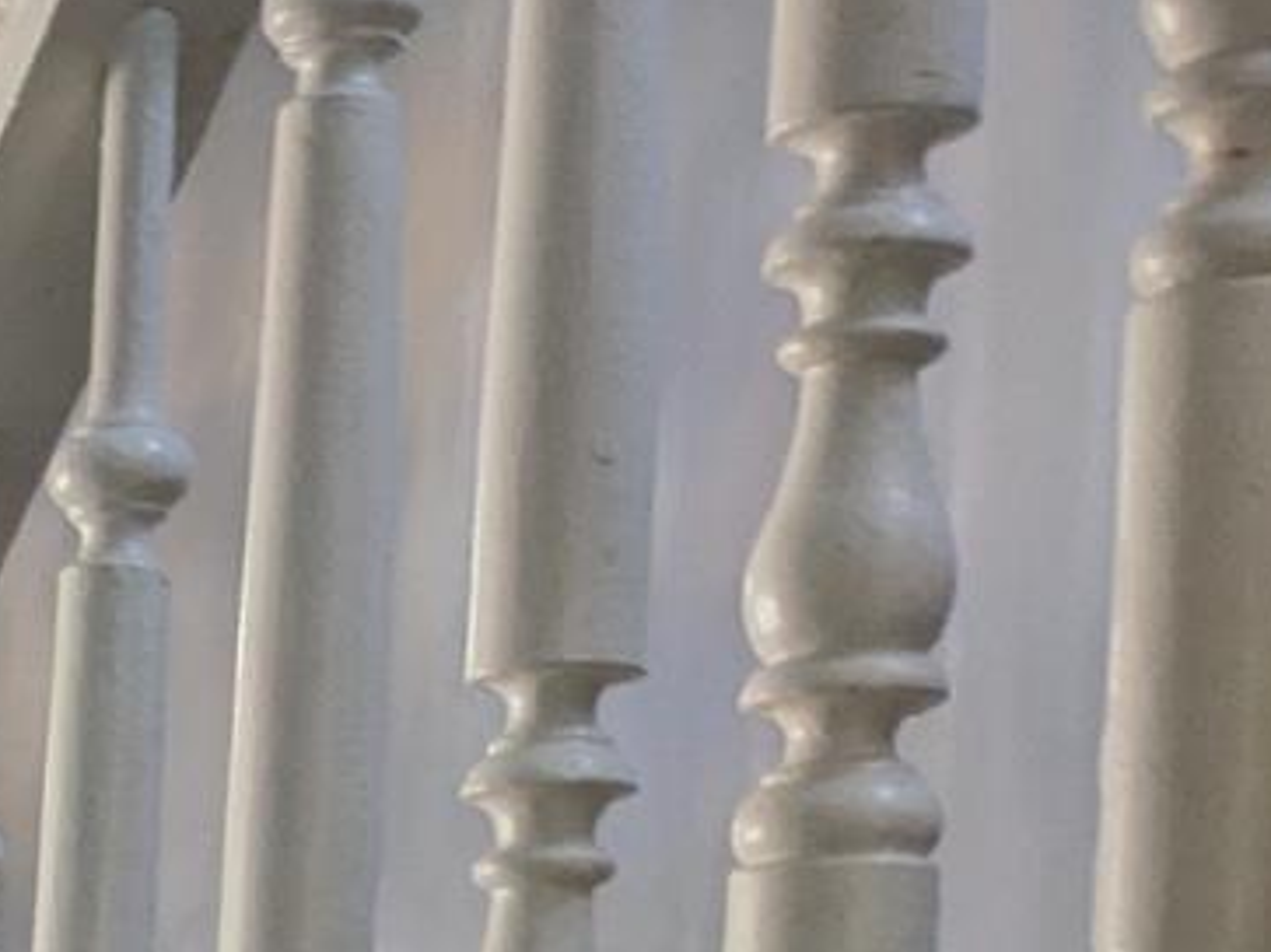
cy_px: 1799
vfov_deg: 11.4
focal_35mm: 119
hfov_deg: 13.6
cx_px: -1425
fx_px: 4368
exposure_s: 1/120
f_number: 1.73
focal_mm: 4.38
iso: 384
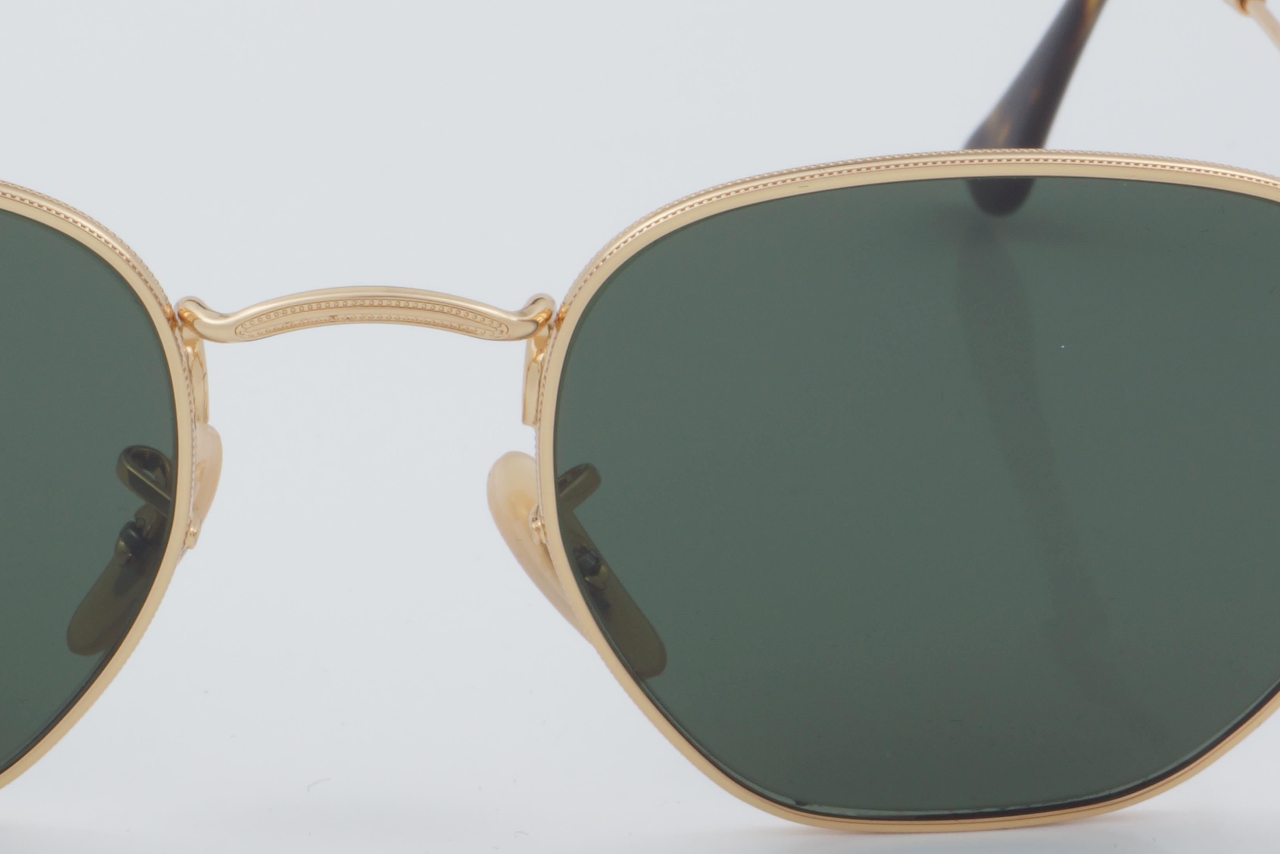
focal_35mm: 151
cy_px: 370
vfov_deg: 9.1
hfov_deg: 13.6
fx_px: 5366
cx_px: 364
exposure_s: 1/4
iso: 100
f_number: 32
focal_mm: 55
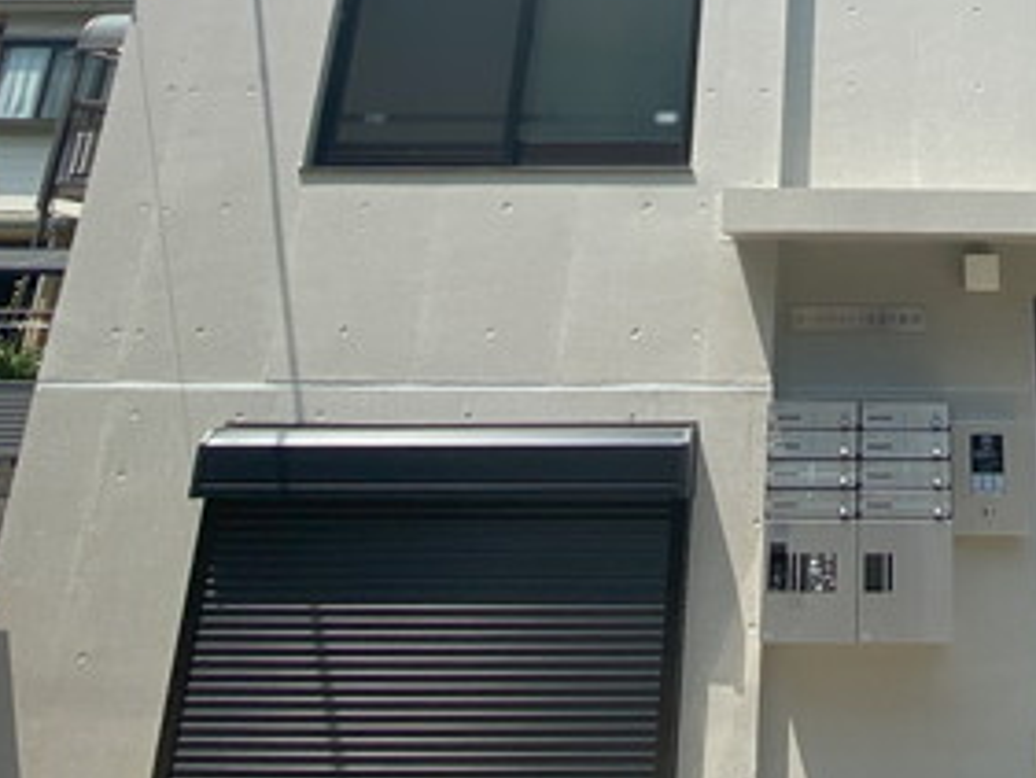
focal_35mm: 37
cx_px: 896
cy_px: -162
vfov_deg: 32.0
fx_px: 1108
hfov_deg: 46.2
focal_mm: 1.54
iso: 20
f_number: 2.4
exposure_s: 1/1332
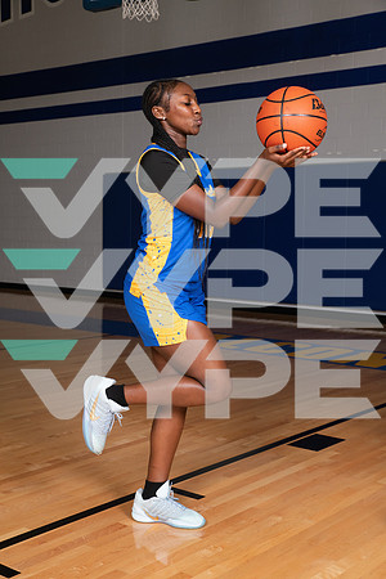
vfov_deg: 38.2
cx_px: 193
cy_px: 290
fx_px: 836
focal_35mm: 52
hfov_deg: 26.0
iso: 500
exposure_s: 1/320
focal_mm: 52
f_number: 7.1
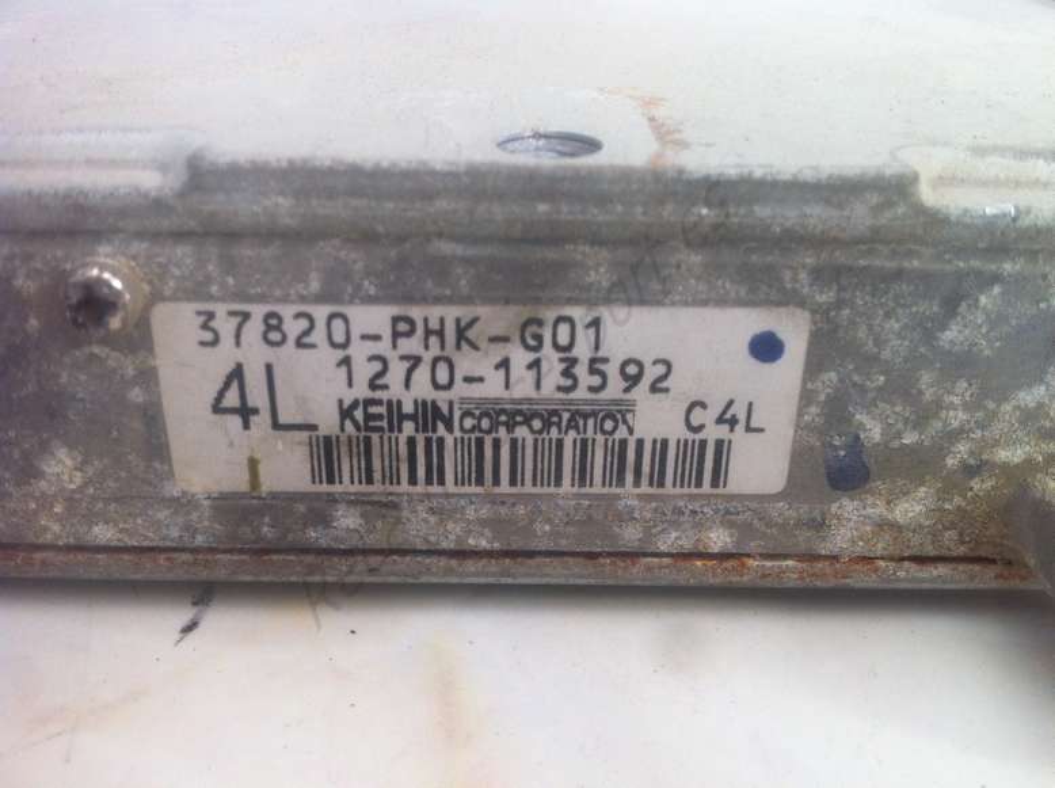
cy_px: 394
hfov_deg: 52.7
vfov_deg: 40.6
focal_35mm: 35
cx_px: 528
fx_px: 1065
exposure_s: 1/25
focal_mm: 3.85
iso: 80
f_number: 2.8
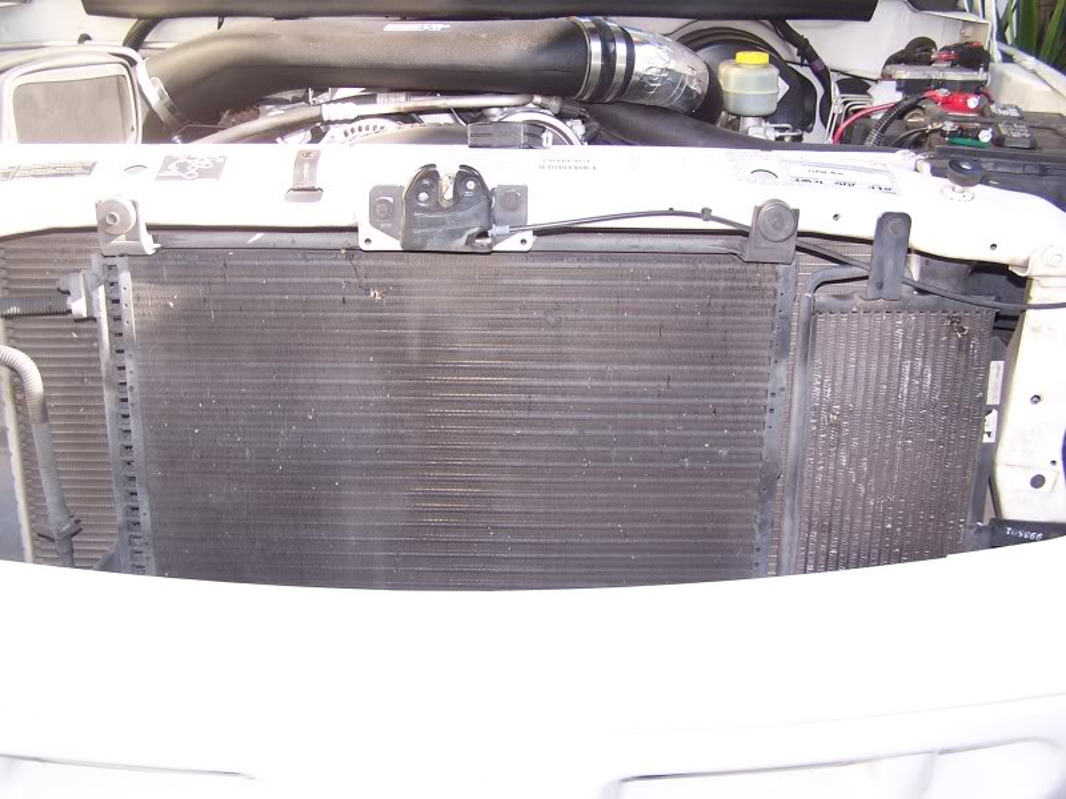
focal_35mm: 38
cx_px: 533
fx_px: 1170
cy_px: 400
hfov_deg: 49.0
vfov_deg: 37.7
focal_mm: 6.3
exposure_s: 1/90
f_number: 2.8
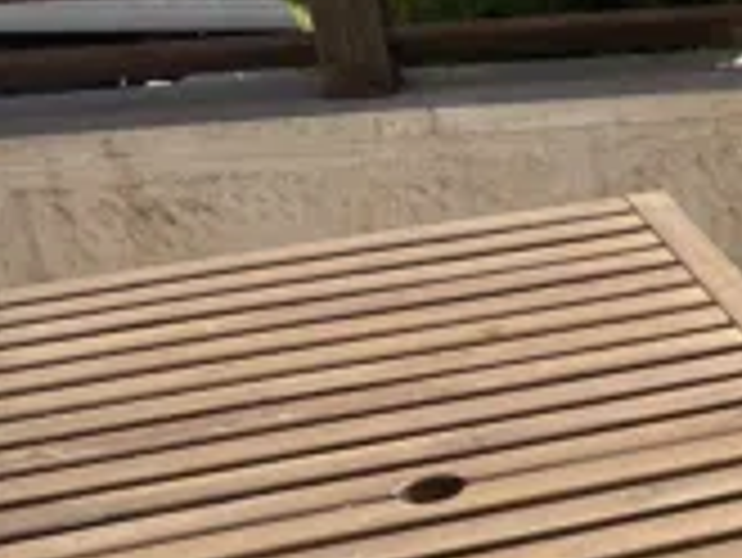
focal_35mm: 93
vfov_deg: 15.4
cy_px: 639
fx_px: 1995
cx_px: 1034
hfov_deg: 19.1
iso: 80
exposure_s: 1/6623
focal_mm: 6.86
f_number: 1.78
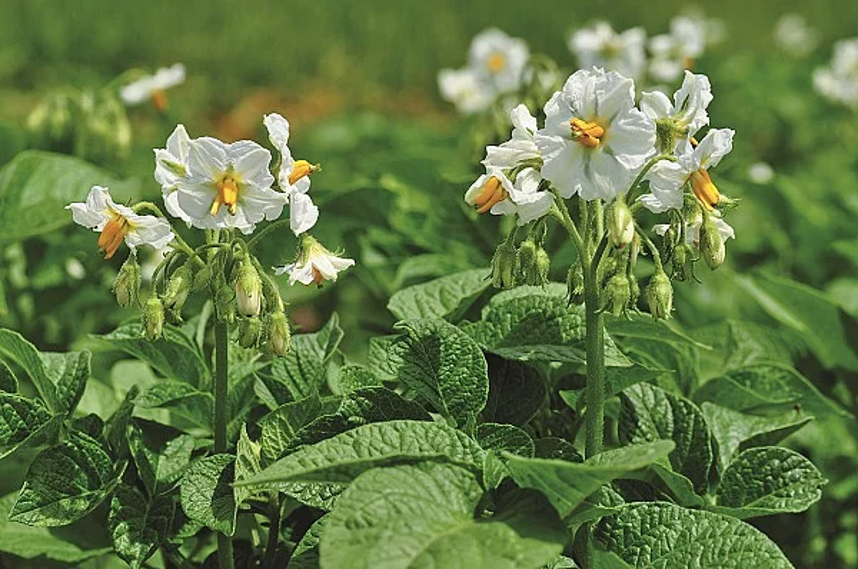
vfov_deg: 15.1
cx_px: 429
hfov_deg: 22.7
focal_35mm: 90
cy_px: 284
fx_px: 2142
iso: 200
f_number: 10
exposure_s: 1/500
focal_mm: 60
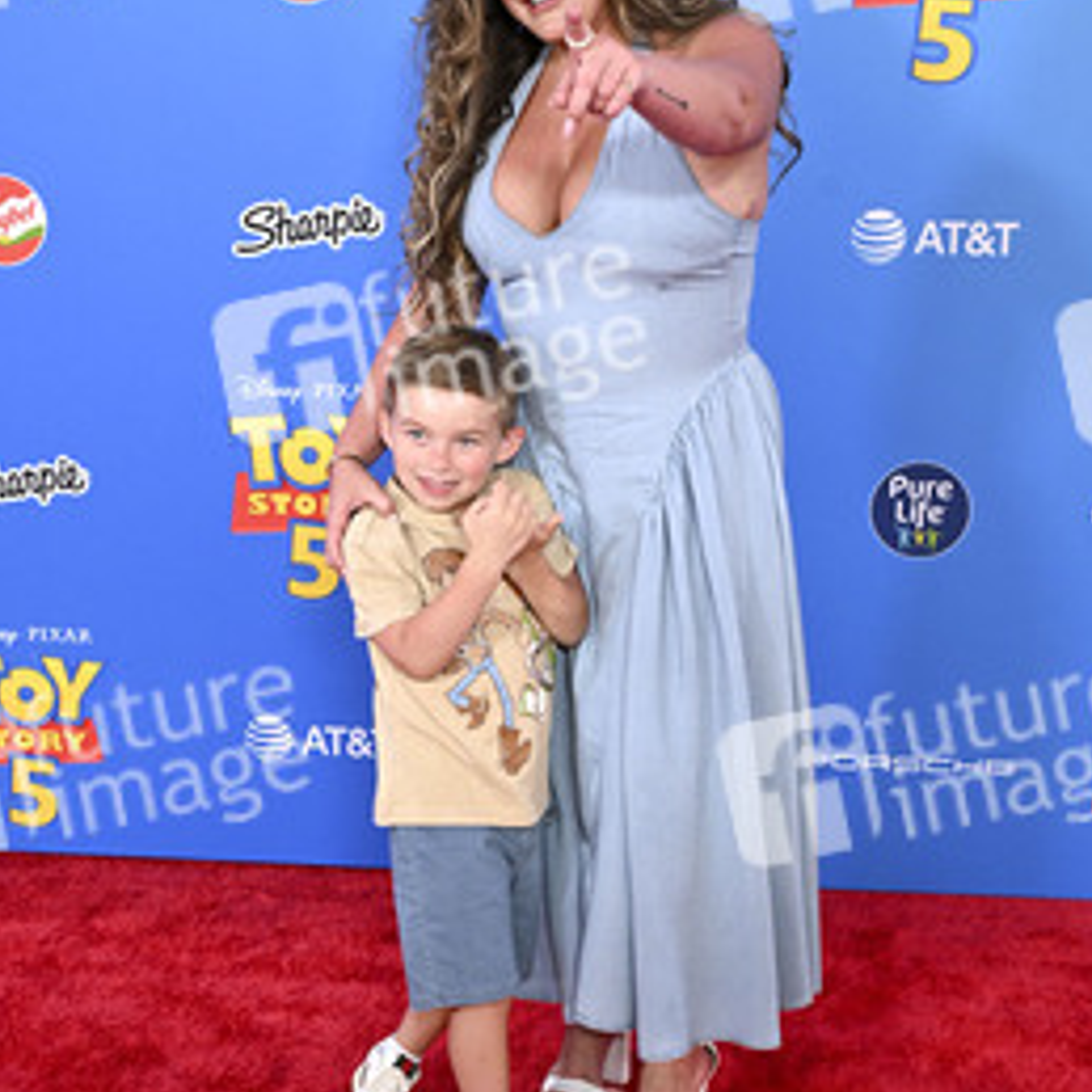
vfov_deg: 31.1
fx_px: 1963
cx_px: 552
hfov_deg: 31.1
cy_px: 557
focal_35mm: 55
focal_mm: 42
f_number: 6.3
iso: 2500
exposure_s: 1/250
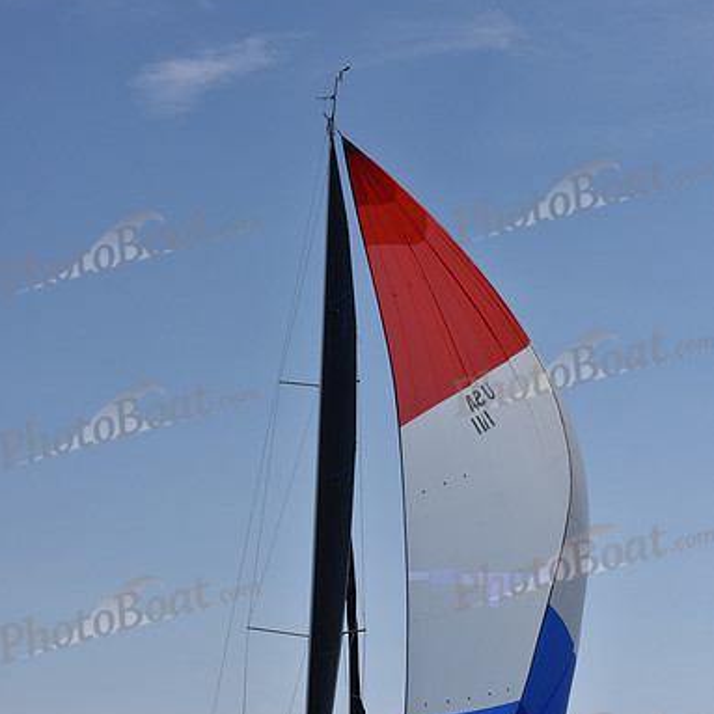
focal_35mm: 90
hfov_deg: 19.3
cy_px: 492
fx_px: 2100
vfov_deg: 19.2
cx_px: 357
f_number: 9
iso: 400
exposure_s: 1/800
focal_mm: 70
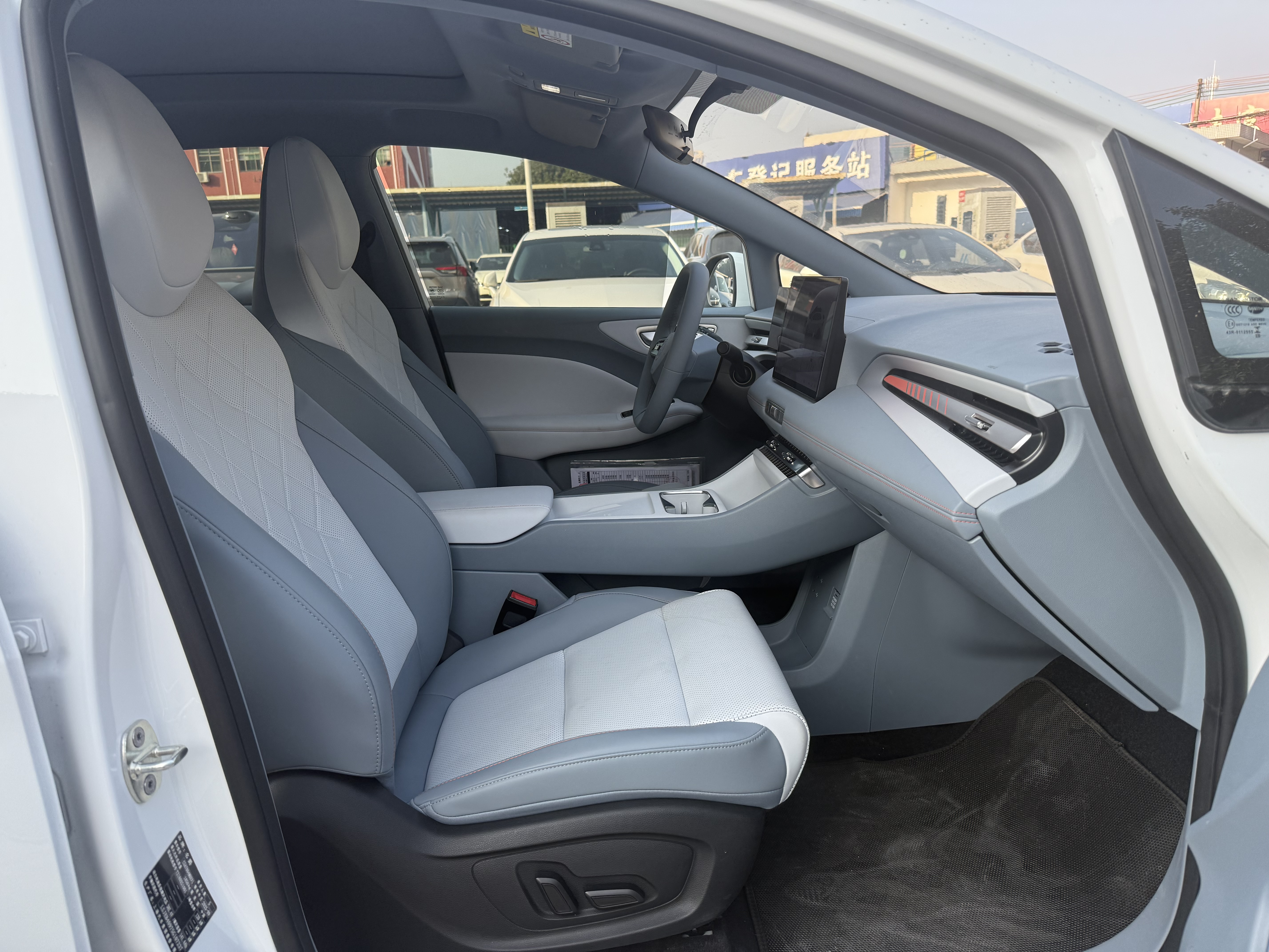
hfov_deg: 71.6
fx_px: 880
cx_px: 634
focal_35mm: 24
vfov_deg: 56.8
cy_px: 476
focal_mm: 6.76
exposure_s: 1/888
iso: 100
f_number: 1.78
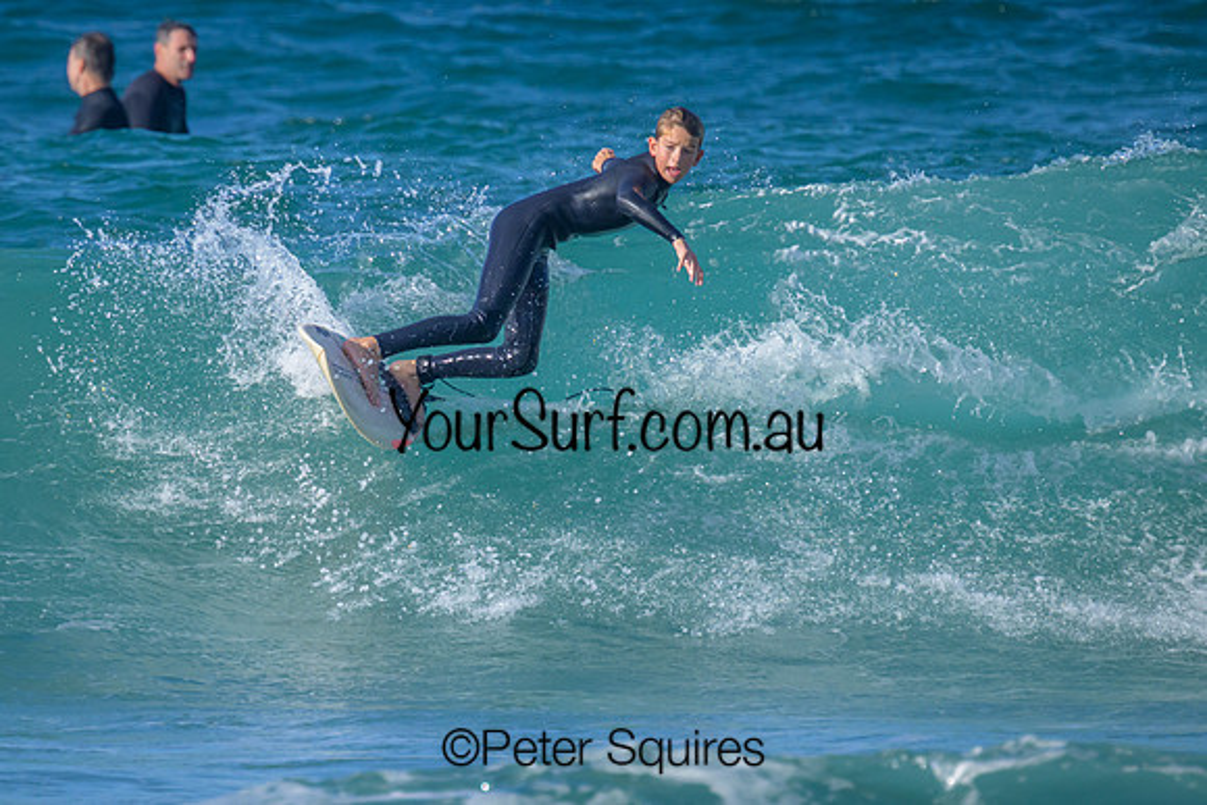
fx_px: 36890
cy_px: 421
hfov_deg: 1.9
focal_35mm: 1100
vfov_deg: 1.3
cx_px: 407
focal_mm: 800
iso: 1600
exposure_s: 1/2000
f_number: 11
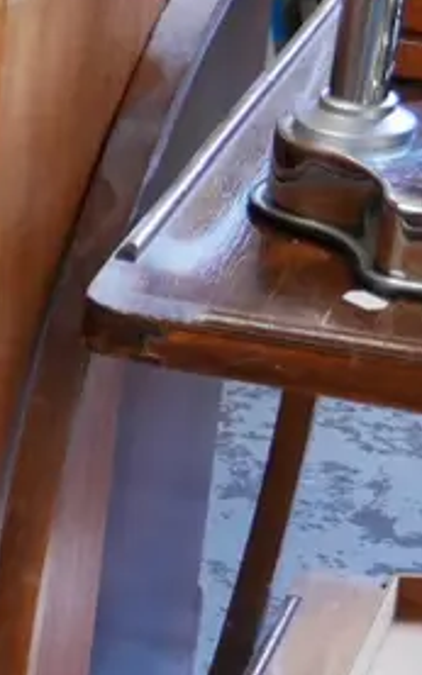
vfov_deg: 14.8
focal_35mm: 141
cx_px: -720
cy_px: 470
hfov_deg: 8.2
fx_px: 2596
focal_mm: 18
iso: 1600
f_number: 3.9
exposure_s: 1/60
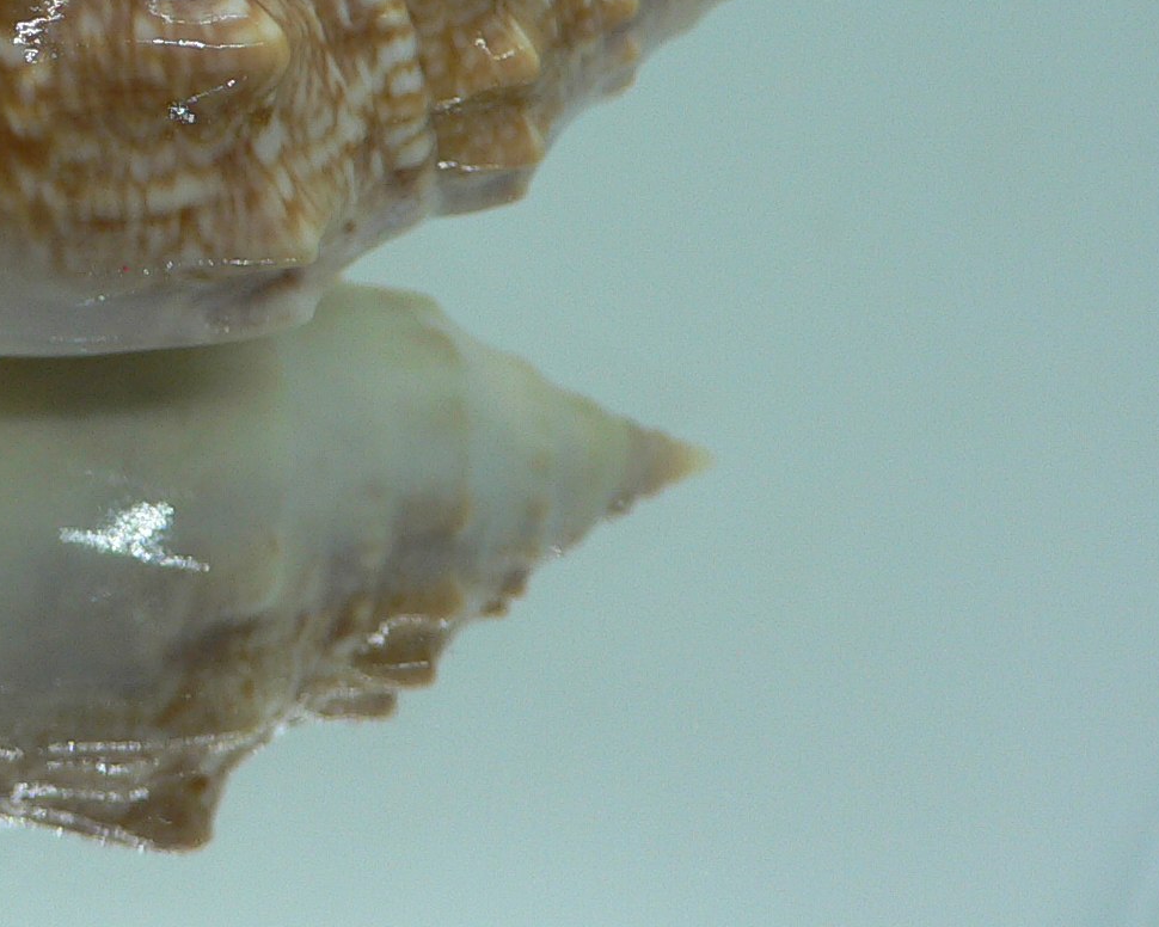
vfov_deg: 21.1
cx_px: -10
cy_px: 91
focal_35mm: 71
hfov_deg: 25.4
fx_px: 2435
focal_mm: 4.6
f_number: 2.8
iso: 80
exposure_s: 1/60
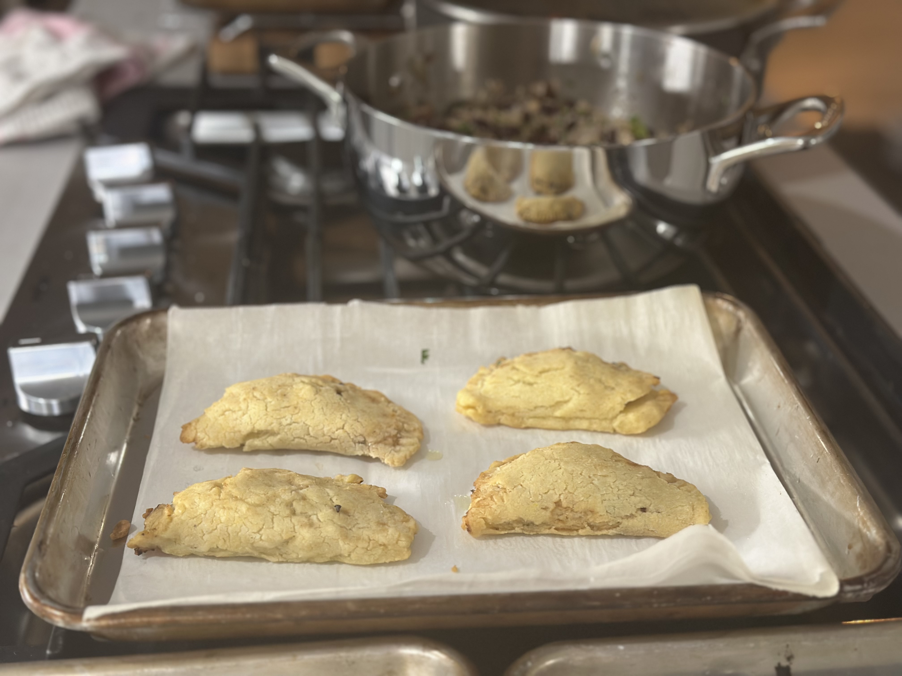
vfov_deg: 30.3
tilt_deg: -28.9
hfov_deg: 39.7
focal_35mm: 48
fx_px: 1251
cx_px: 451
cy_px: 338
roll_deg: -2.0
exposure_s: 1/40
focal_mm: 6.86
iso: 250
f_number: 1.78
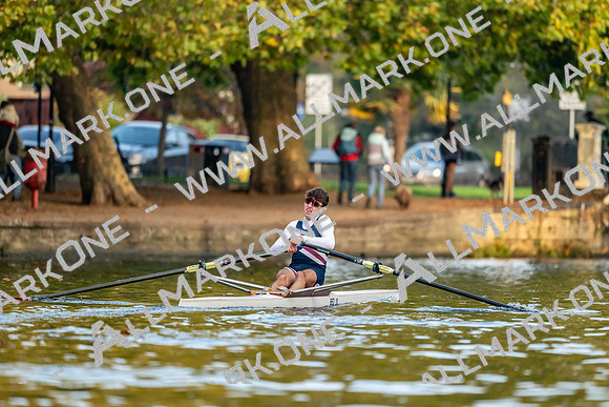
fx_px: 6768
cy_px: 204
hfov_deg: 5.2
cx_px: 304
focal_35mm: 400
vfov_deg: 3.4
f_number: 4.5
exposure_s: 1/2500
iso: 3200
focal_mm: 400
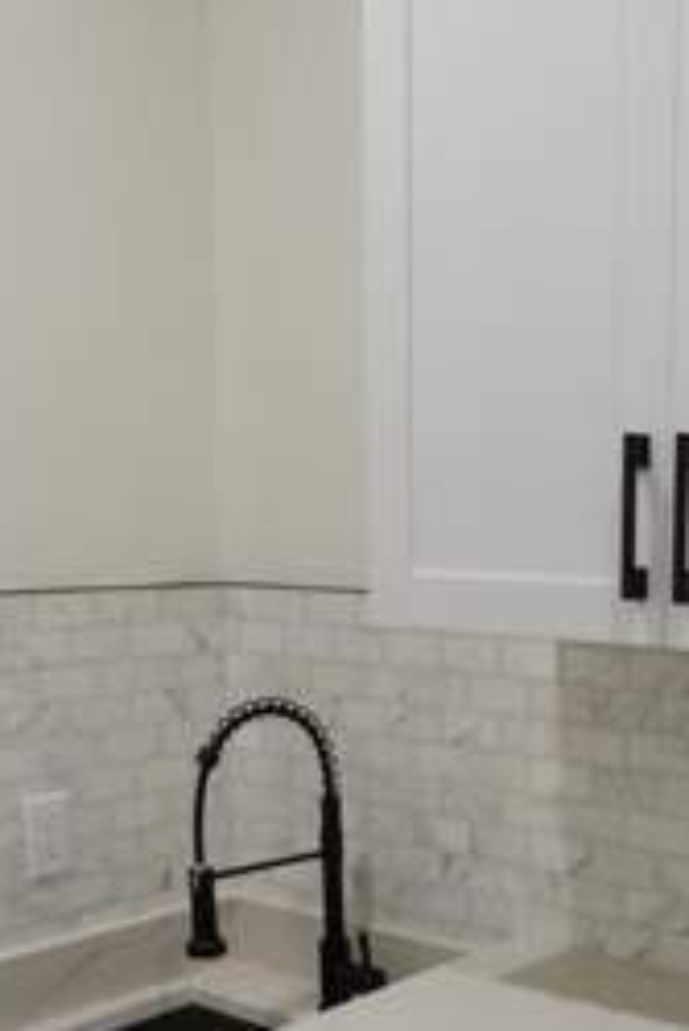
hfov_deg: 27.7
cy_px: 784
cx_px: 677
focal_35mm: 46
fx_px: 1319
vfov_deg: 41.4
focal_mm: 16
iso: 1000
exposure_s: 1/160
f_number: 4
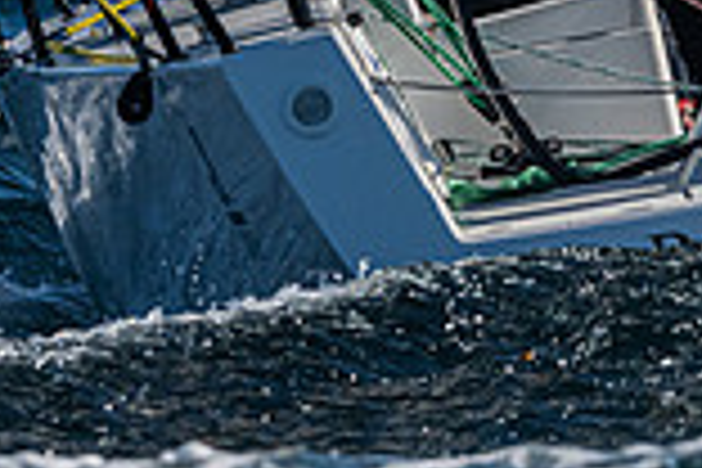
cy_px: -243
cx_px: 973
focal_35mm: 1126
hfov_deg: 1.8
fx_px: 21955
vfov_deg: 1.2
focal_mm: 250
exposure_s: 1/8000
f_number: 6.3
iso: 400
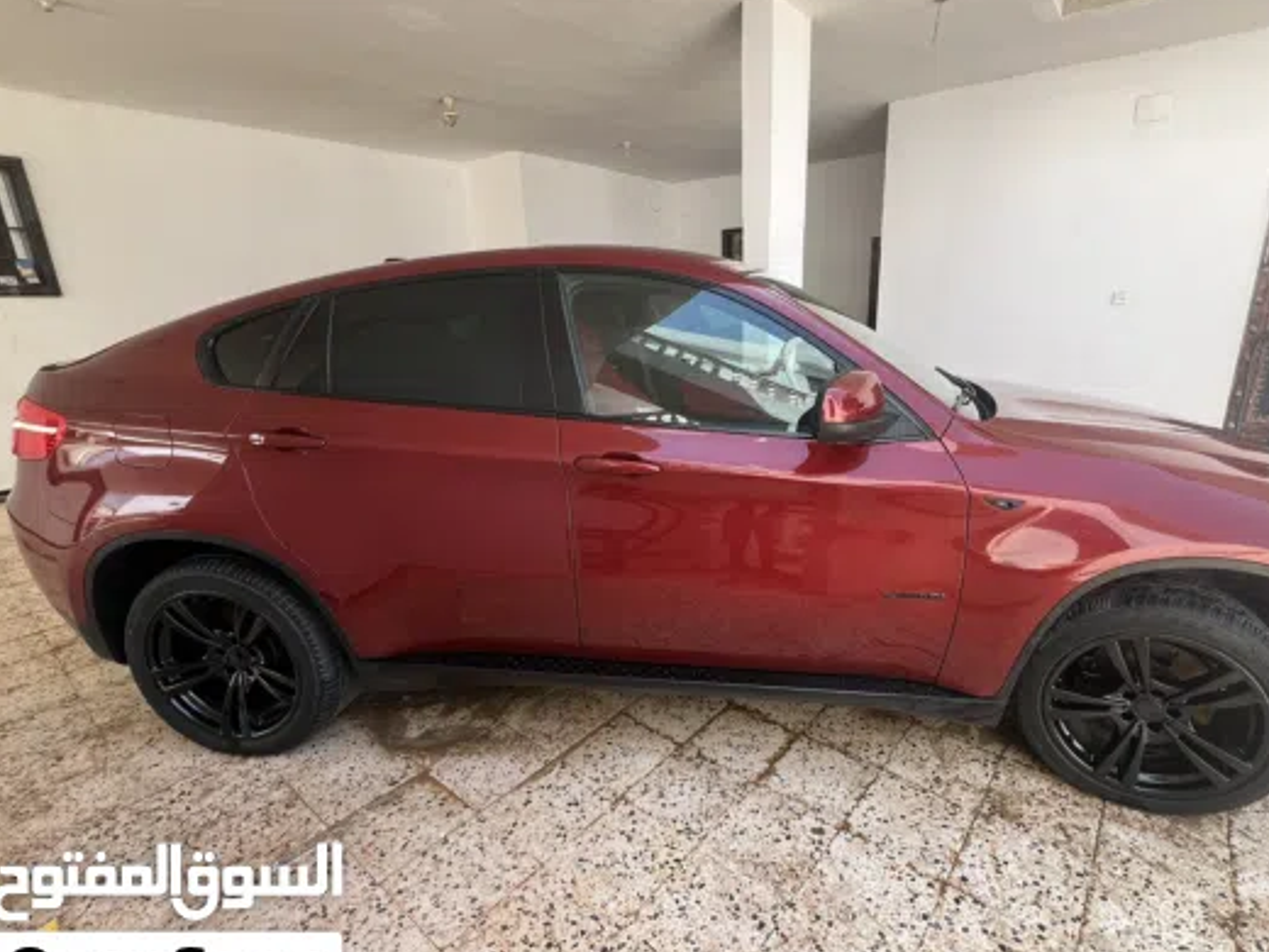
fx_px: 587
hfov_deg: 94.1
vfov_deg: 78.1
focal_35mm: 16
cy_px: 491
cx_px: 710
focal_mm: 1.57
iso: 32
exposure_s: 1/109
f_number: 1.8
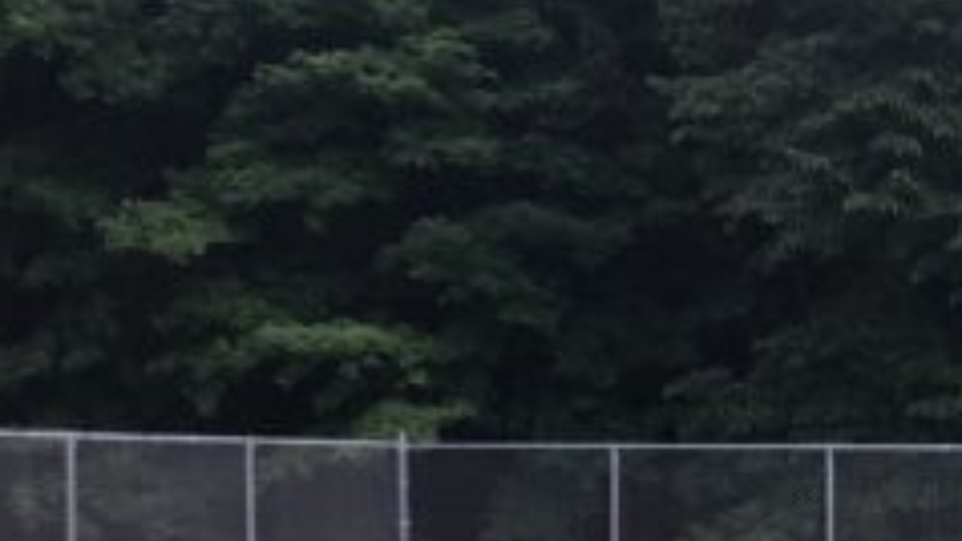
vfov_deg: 9.1
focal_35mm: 131
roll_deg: -1.6
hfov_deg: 15.3
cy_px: 771
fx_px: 3342
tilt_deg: -6.3
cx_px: 1403
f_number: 1.8
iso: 20
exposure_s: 1/217
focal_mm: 4
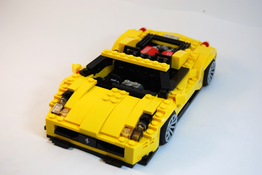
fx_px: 459
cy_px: 88
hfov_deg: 31.9
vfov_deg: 21.6
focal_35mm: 63
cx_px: 131
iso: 125
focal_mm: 42
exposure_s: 1/125
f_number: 5.6
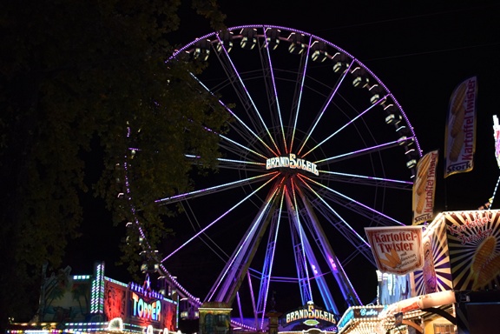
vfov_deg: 33.0
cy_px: 167
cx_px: 250
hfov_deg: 47.9
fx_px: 562
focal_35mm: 40
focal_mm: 27
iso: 800
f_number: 4
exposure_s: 1/125
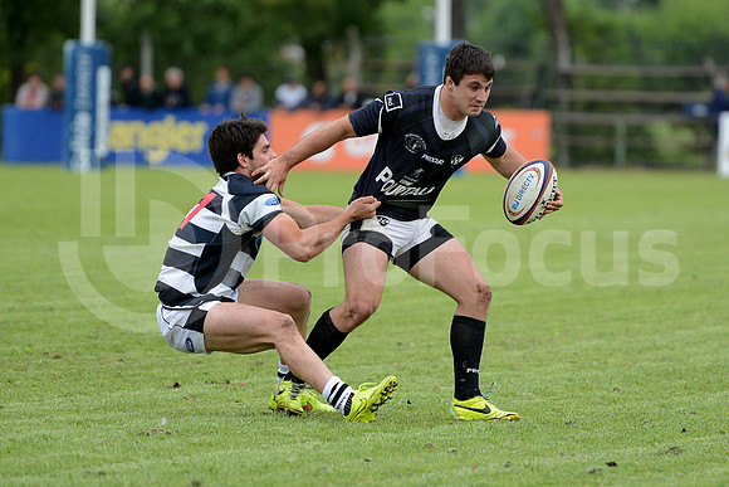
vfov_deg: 5.1
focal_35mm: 270
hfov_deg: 7.6
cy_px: 244
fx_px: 5469
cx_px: 364
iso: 400
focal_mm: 270
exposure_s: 1/1000
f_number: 4
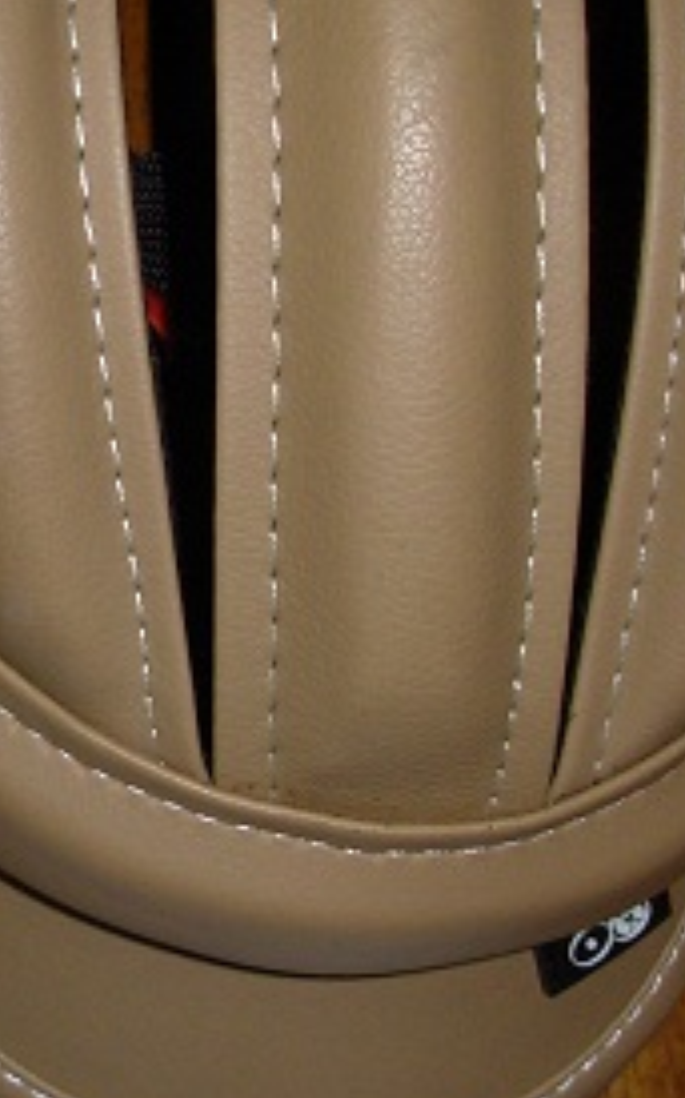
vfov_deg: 20.2
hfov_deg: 12.5
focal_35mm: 103
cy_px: 613
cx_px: -42
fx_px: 3080
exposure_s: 1/32
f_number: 2.9
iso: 50
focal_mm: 6.3
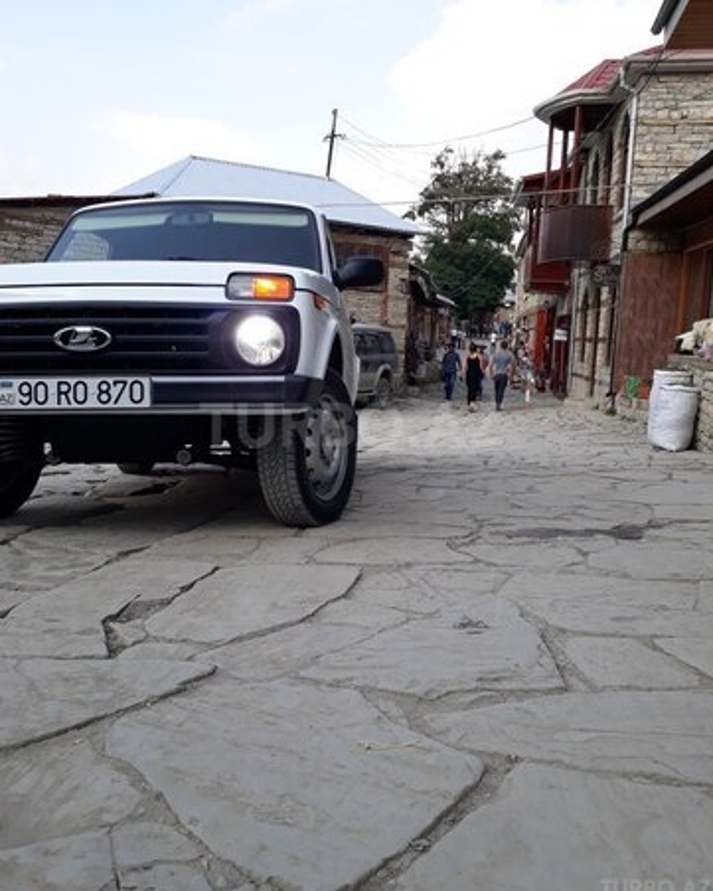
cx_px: 352
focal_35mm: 29
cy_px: 425
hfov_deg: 50.0
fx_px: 765
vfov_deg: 60.4
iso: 40
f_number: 1.9
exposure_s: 1/518
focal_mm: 3.6
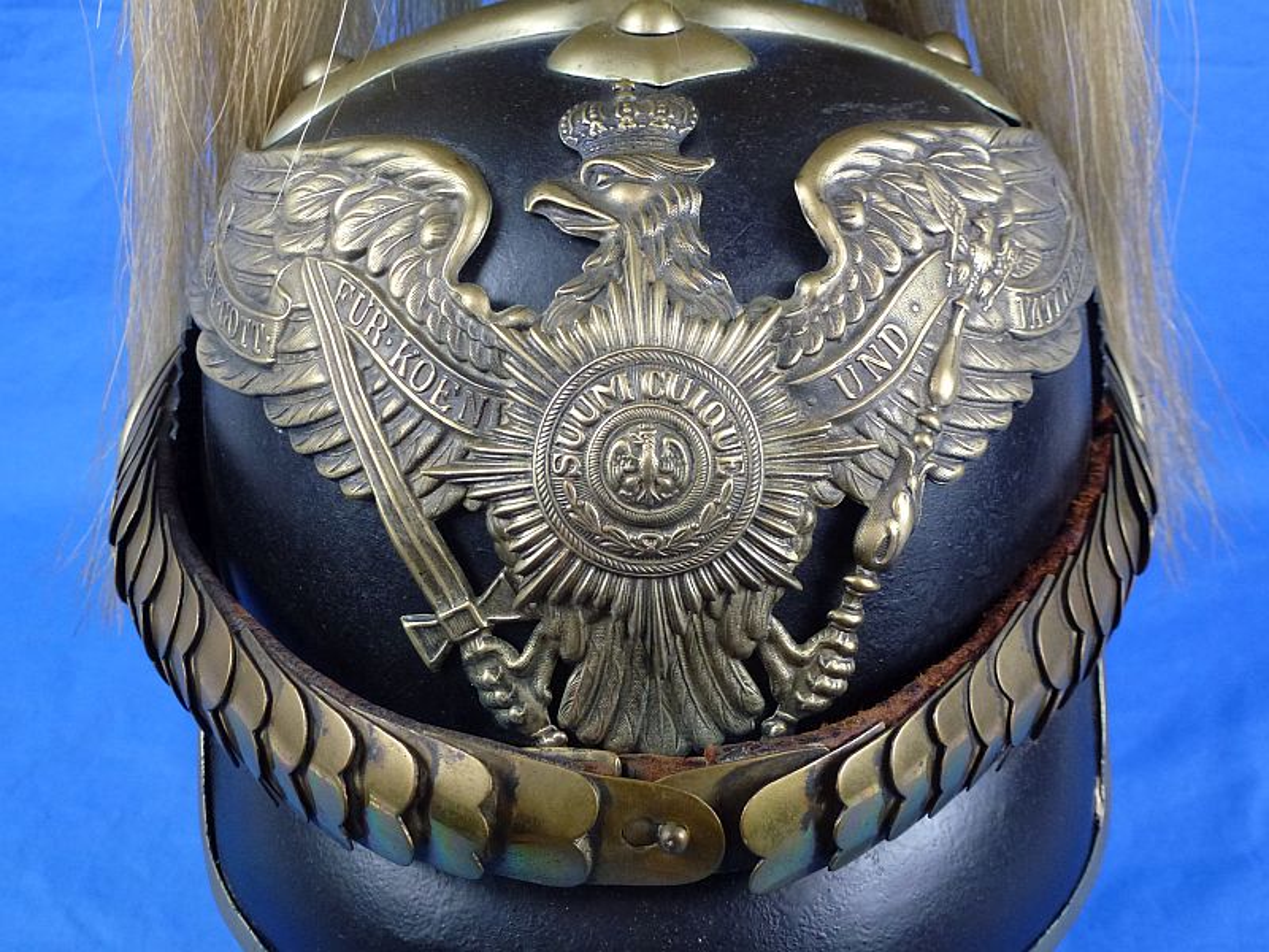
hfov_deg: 49.0
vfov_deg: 37.7
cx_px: 634
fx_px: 1393
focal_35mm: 38
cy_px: 476
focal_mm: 6.8
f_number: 3.8
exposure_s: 1/80
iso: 320
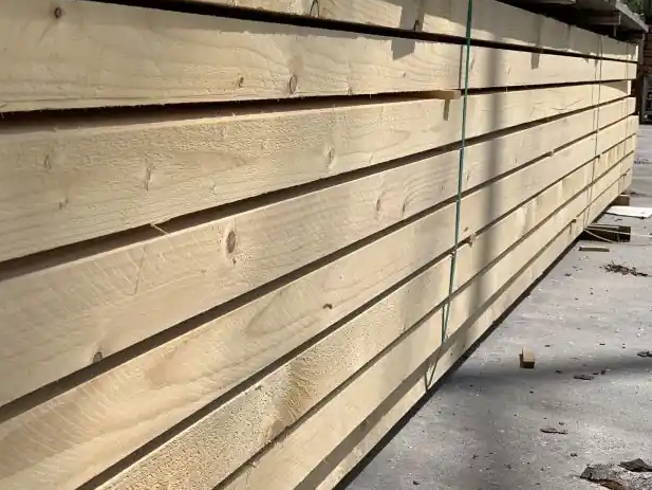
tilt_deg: -8.6
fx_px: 1111
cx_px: 291
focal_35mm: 59
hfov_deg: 32.7
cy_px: 225
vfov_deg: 24.8
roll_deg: -1.5
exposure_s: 1/2083
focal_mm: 6
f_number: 2.4
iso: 16
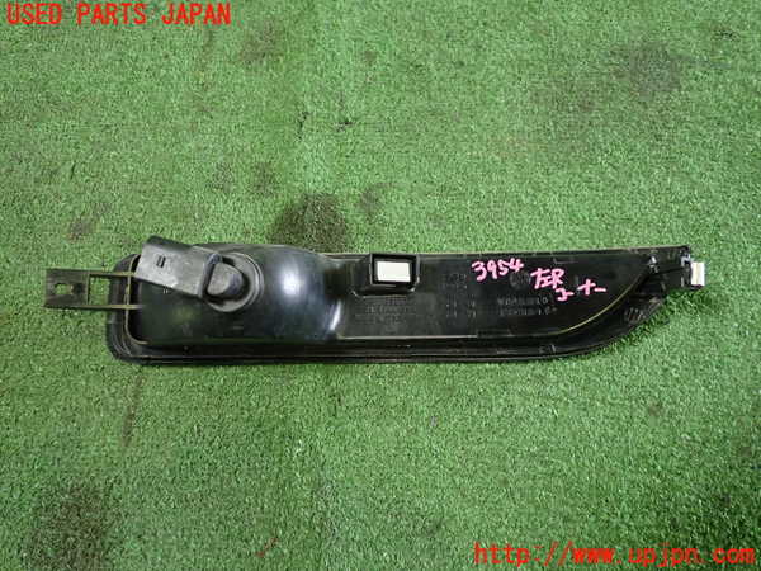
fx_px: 660
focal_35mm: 30
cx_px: 380
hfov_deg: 60.0
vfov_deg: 46.8
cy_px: 286
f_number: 2.3
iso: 320
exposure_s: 1/30
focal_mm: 5.4
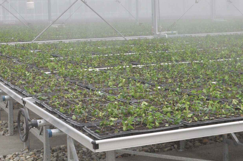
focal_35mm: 75
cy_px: 7
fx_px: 506
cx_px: 129
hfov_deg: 27.0
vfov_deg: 17.8
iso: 200
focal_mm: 24
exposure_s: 1/160
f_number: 6.3
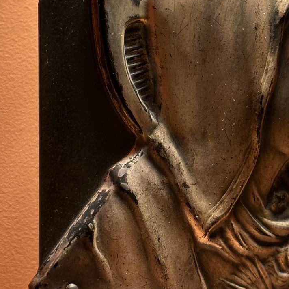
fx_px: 1152
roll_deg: -3.4
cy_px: 170
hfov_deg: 14.2
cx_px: 211
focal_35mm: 122
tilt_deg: -8.2
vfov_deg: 14.3
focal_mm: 6.86
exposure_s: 1/181
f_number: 1.78
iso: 50
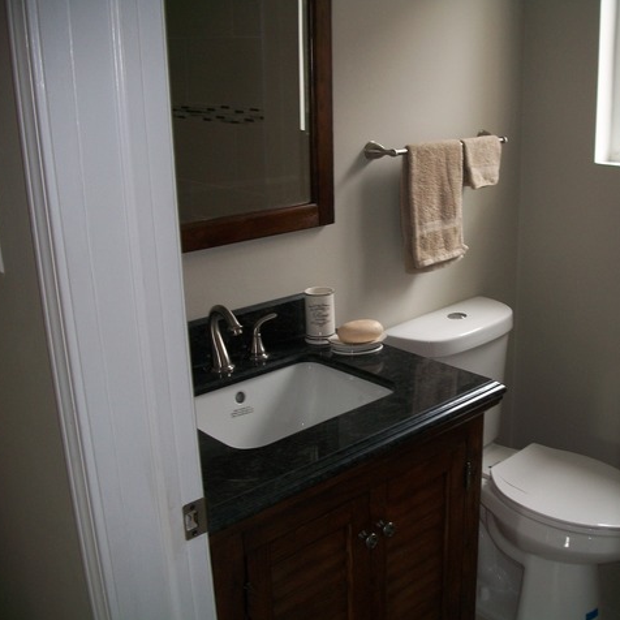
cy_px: 310
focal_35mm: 38
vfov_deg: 43.9
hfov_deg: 43.4
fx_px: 770
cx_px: 400
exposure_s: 1/30
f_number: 2.9
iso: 80
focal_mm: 5.7
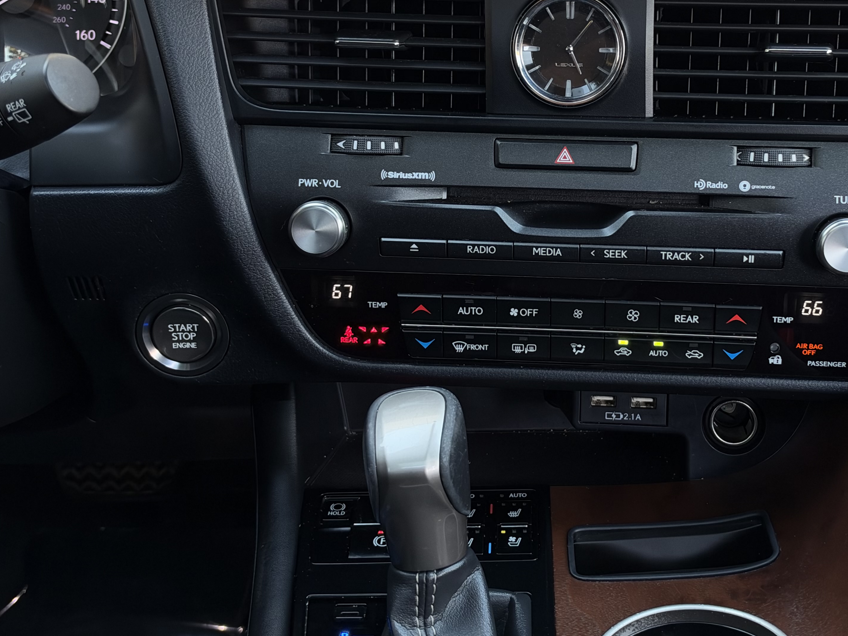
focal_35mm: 48
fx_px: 1176
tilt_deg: -23.5
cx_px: 559
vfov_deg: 30.0
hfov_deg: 39.2
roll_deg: -0.3
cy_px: 208
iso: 200
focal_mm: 6.93
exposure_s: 1/100
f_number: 1.8
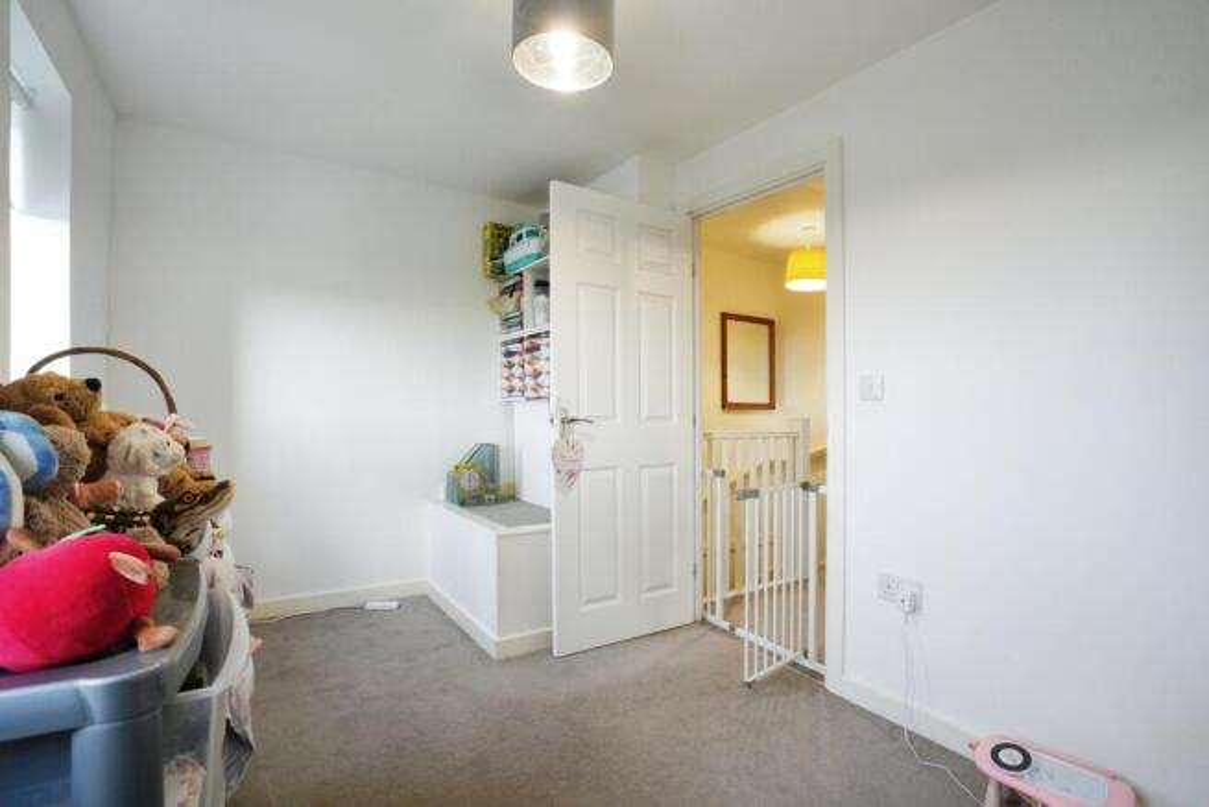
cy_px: 404
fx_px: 537
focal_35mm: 16
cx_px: 604
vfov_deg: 73.8
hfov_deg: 96.7
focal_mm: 16
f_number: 9
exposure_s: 1/50
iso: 2000
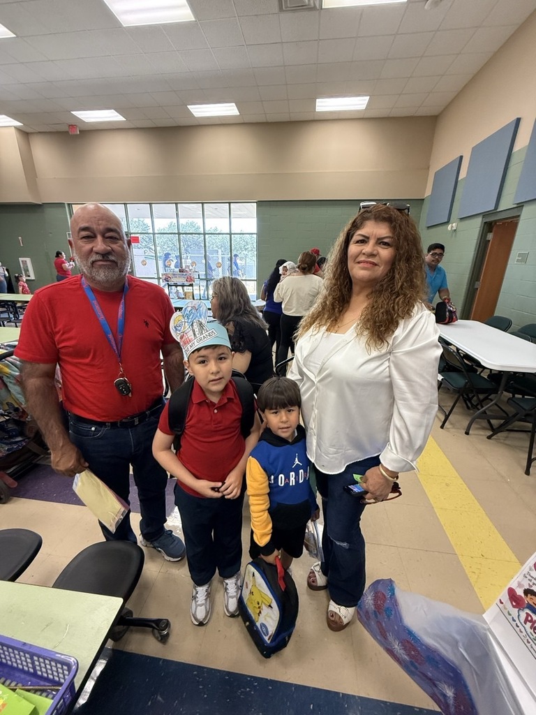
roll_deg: -1.4
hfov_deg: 85.7
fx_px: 289
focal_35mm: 14
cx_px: 268
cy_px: 358
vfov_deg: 102.1
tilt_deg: -17.9
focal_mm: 2.22
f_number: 2.2
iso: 320
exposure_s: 1/83
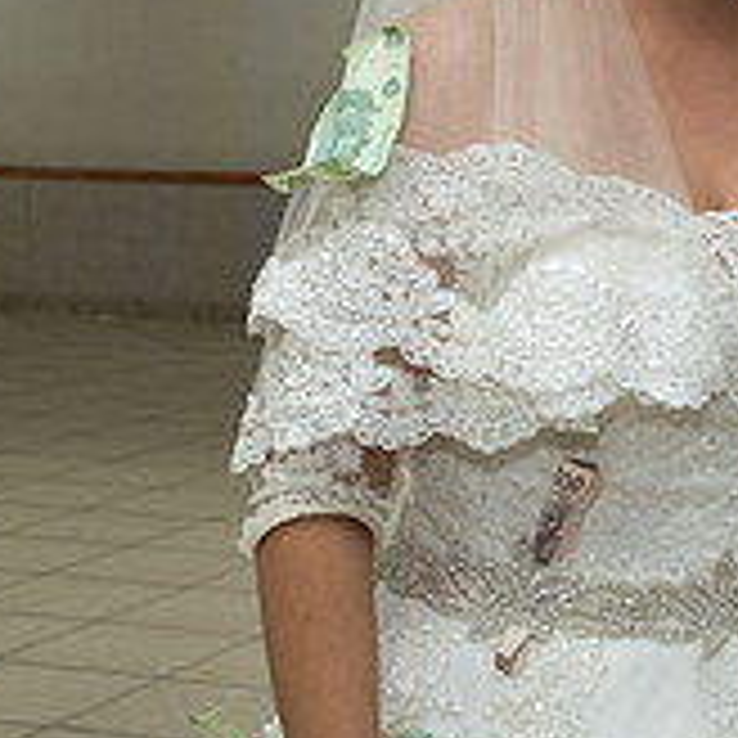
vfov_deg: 16.6
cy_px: 304
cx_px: 662
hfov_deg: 16.4
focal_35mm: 105
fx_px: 2533
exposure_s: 1/100
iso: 1600
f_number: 4
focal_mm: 35
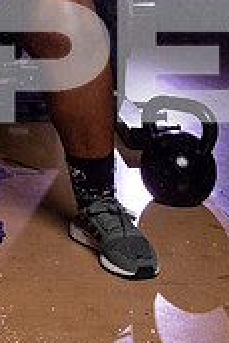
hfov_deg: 15.2
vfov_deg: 21.5
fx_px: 830
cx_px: -42
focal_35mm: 87
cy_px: -78
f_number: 7.1
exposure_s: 1/250
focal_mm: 33
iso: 250
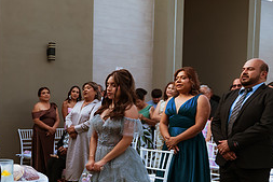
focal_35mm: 55
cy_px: 144
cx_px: 14
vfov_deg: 24.3
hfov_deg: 33.7
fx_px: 417
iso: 100
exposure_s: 1/1250
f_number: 2.8
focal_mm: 24
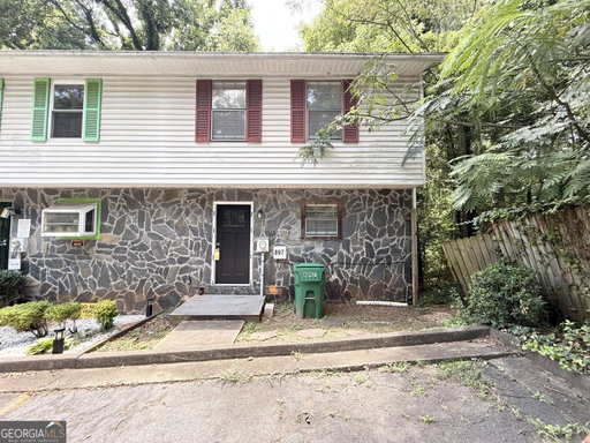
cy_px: 222
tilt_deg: +1.8
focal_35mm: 14
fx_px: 239
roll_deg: -1.0
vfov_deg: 85.7
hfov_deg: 102.1
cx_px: 295
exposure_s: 1/99
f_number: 2.2
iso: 50
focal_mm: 2.22
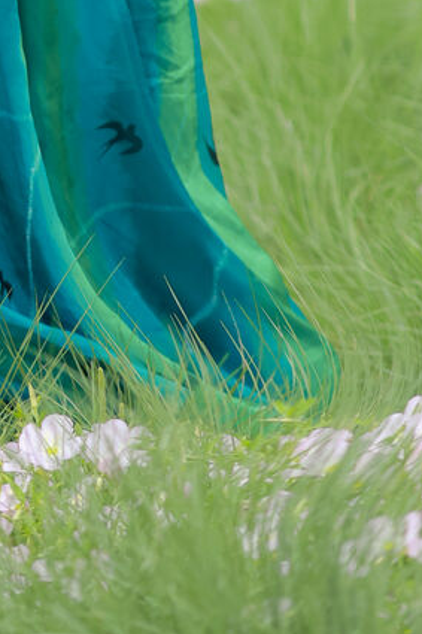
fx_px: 9995
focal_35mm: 568
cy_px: -618
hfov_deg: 2.4
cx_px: -13
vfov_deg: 3.6
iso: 500
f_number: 2.2
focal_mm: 135
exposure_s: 1/2000
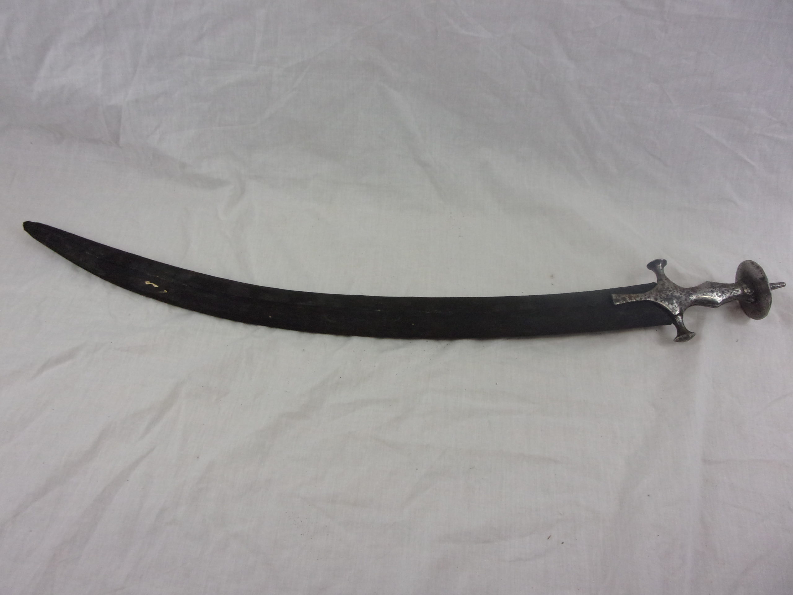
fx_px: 641
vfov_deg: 49.7
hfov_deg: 63.4
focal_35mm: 28
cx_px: 396
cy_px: 298
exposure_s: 1/125
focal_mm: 5.1
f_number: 3.9
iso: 248
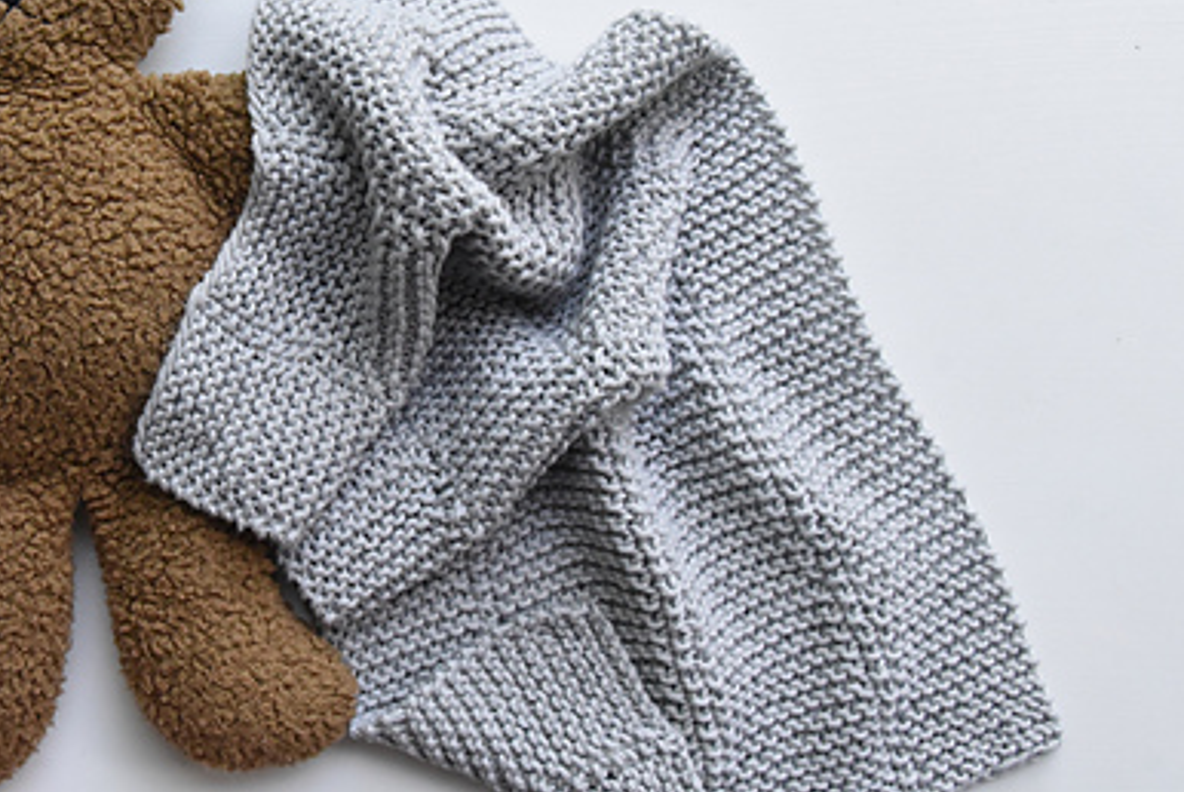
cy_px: 318
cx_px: 209
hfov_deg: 36.0
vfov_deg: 25.5
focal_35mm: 53
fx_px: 1744
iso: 4000
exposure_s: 1/320
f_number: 7.1
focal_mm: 32
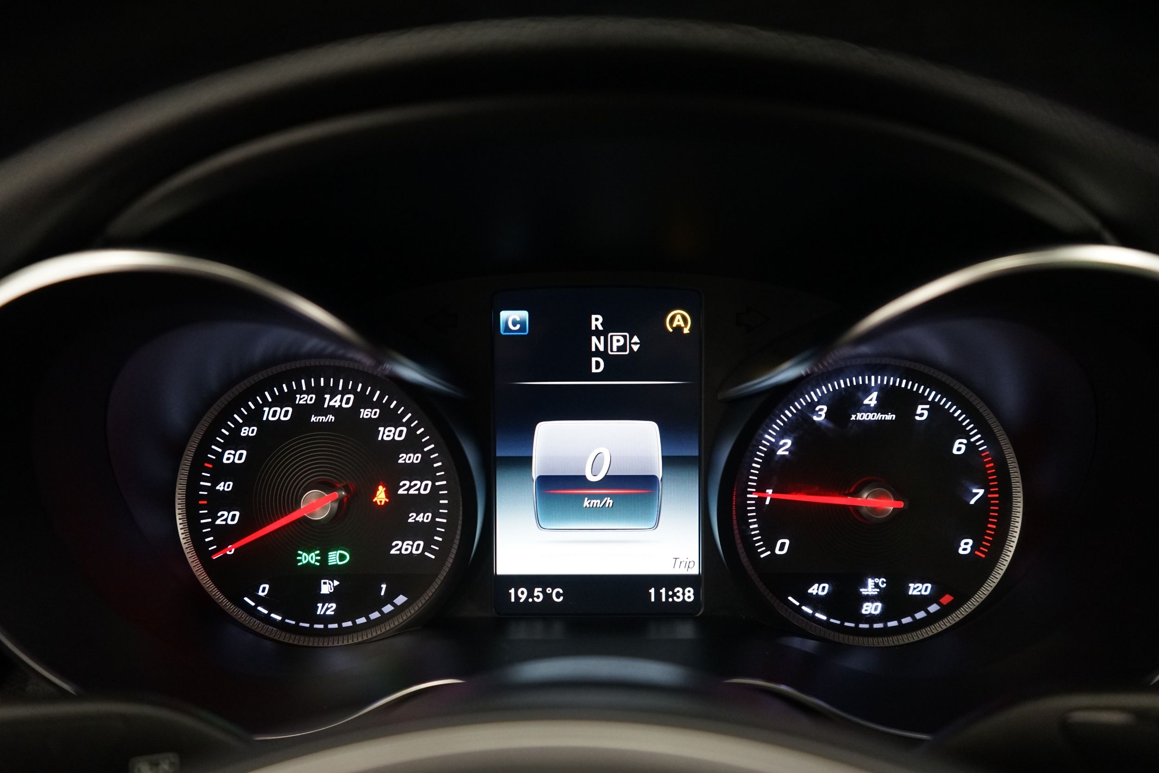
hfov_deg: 65.5
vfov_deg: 46.4
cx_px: 580
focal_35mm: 28
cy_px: 386
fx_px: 901
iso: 2000
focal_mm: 28
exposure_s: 1/60
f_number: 4
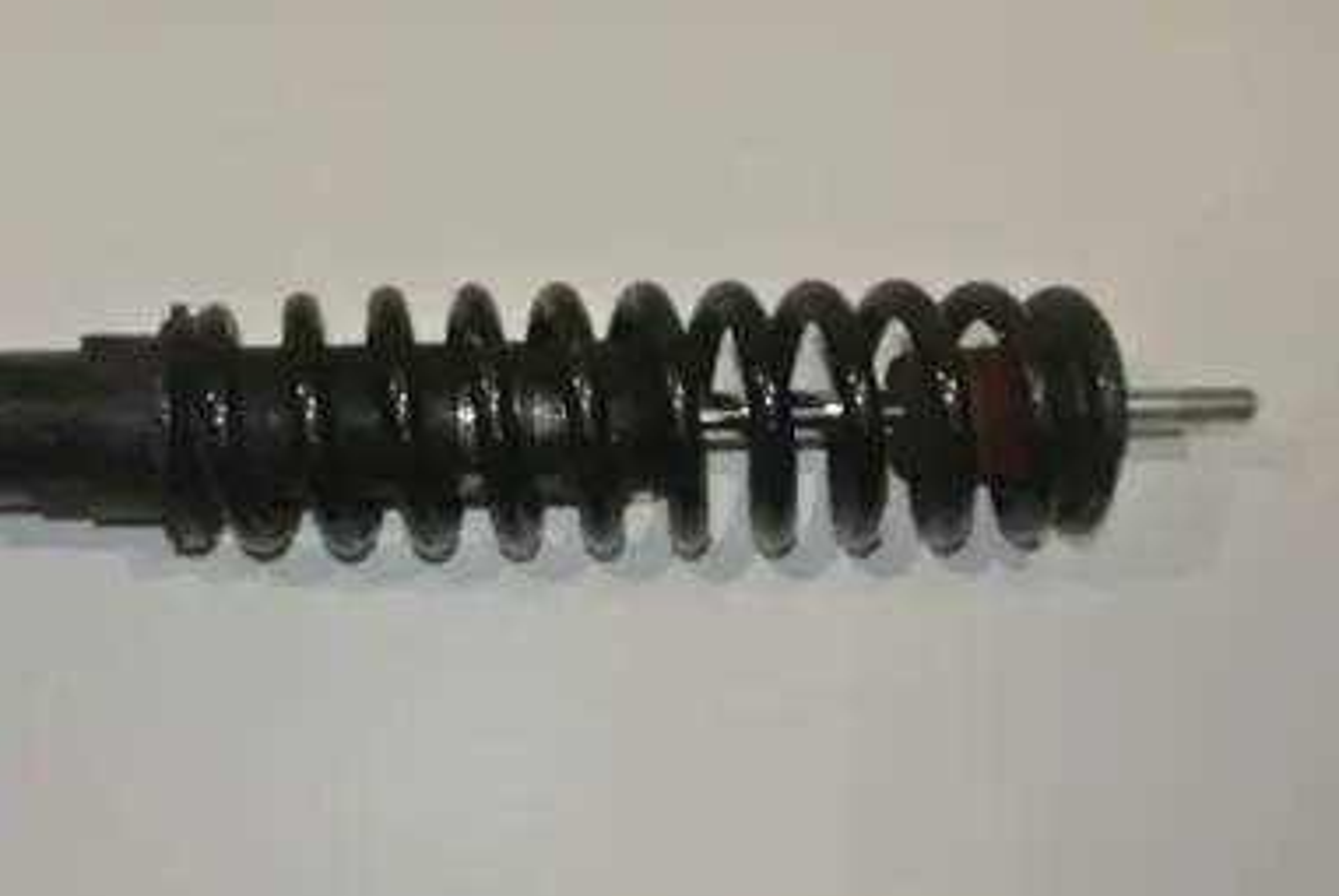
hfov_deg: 46.9
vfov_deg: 32.6
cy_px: 348
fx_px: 1527
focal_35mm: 41
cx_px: 489
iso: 200
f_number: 4.5
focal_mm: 11
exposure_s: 1/60
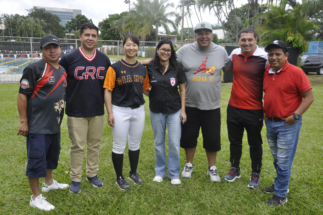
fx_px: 296
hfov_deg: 57.3
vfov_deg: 39.9
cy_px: 108
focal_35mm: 33
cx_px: 162
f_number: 7.1
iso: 200
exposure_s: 1/200
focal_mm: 22
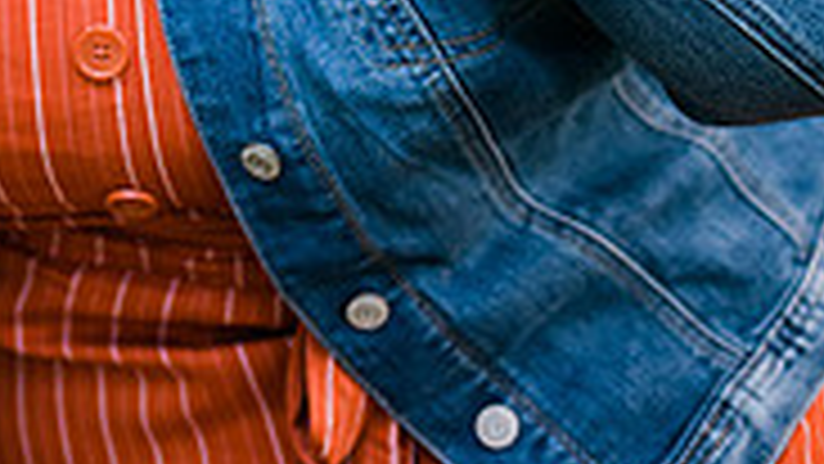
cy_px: -514
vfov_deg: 8.8
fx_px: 2819
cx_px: 171
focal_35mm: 129
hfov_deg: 16.5
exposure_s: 1/250
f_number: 2.8
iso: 640
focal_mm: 50
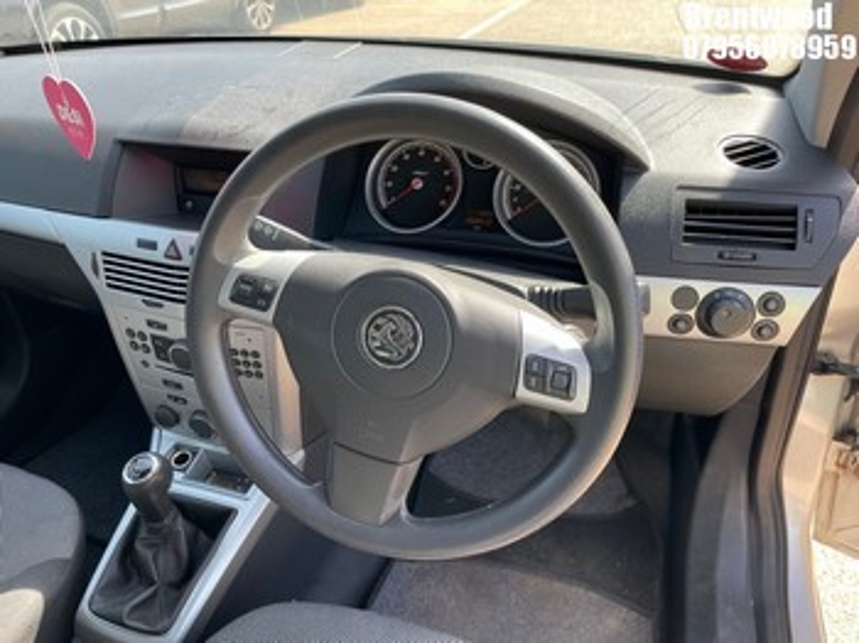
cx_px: 430
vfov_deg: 53.0
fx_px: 645
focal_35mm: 26
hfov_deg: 67.3
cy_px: 322
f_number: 1.6
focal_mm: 4.2
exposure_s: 1/217
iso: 32
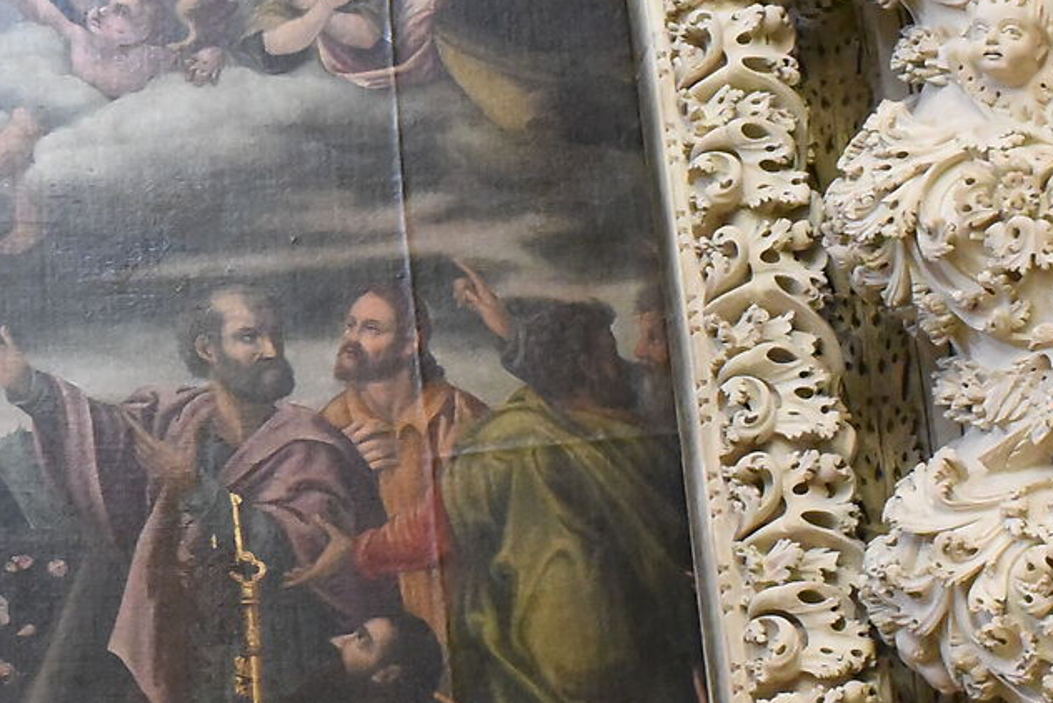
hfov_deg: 14.9
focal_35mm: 133
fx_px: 3892
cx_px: -230
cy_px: 446
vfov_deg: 10.3
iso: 8000
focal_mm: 35
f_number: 4.8
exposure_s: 1/60
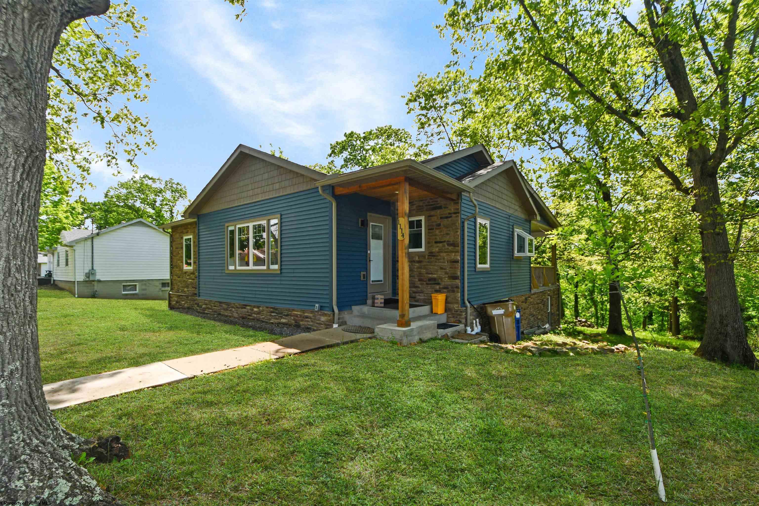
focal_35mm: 15
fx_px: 316
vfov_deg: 77.3
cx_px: 380
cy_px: 253
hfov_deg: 100.4
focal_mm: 10
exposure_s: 1/250
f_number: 7.1
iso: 100
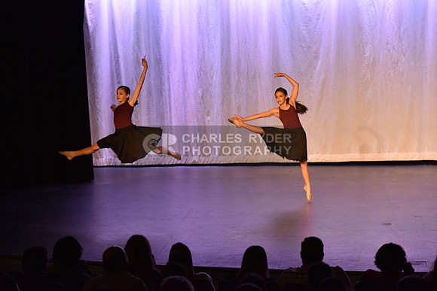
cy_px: 146
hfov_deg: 16.8
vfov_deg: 11.2
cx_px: 218
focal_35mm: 122
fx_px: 1481
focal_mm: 122
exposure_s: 1/250
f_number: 4
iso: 2000
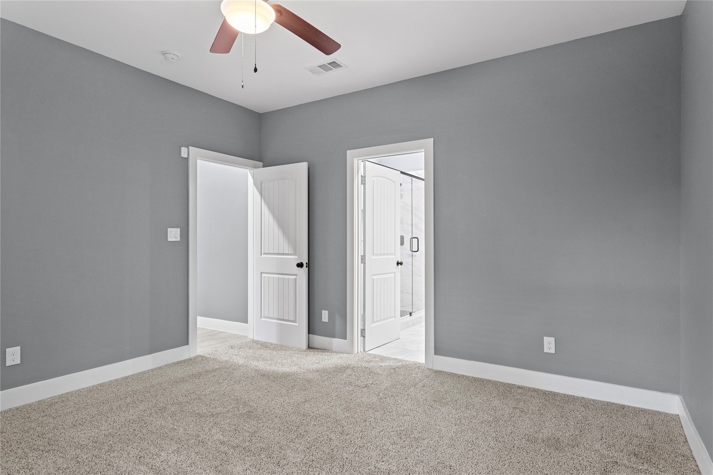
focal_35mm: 20
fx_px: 396
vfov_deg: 61.9
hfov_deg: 84.0
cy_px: 238
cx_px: 356
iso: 250
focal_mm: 20
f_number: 8
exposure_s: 1.6
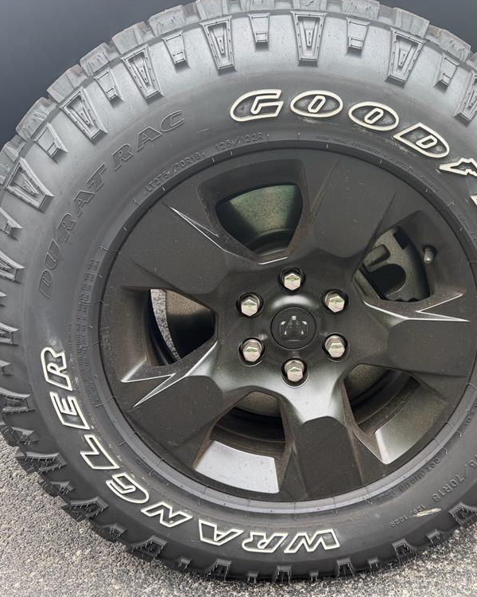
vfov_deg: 55.7
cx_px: 313
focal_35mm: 32
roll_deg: -0.2
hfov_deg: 45.2
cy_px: 300
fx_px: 565
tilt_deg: -17.2
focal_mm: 6.76
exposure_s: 1/121
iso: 64
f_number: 1.78
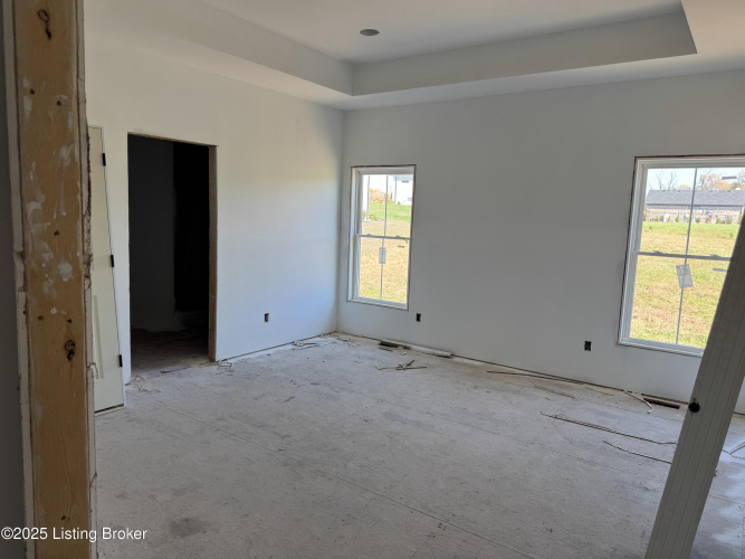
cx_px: 372
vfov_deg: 56.8
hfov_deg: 71.6
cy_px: 280
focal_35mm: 24
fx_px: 516
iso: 64
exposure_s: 1/121
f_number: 1.78
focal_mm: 6.76
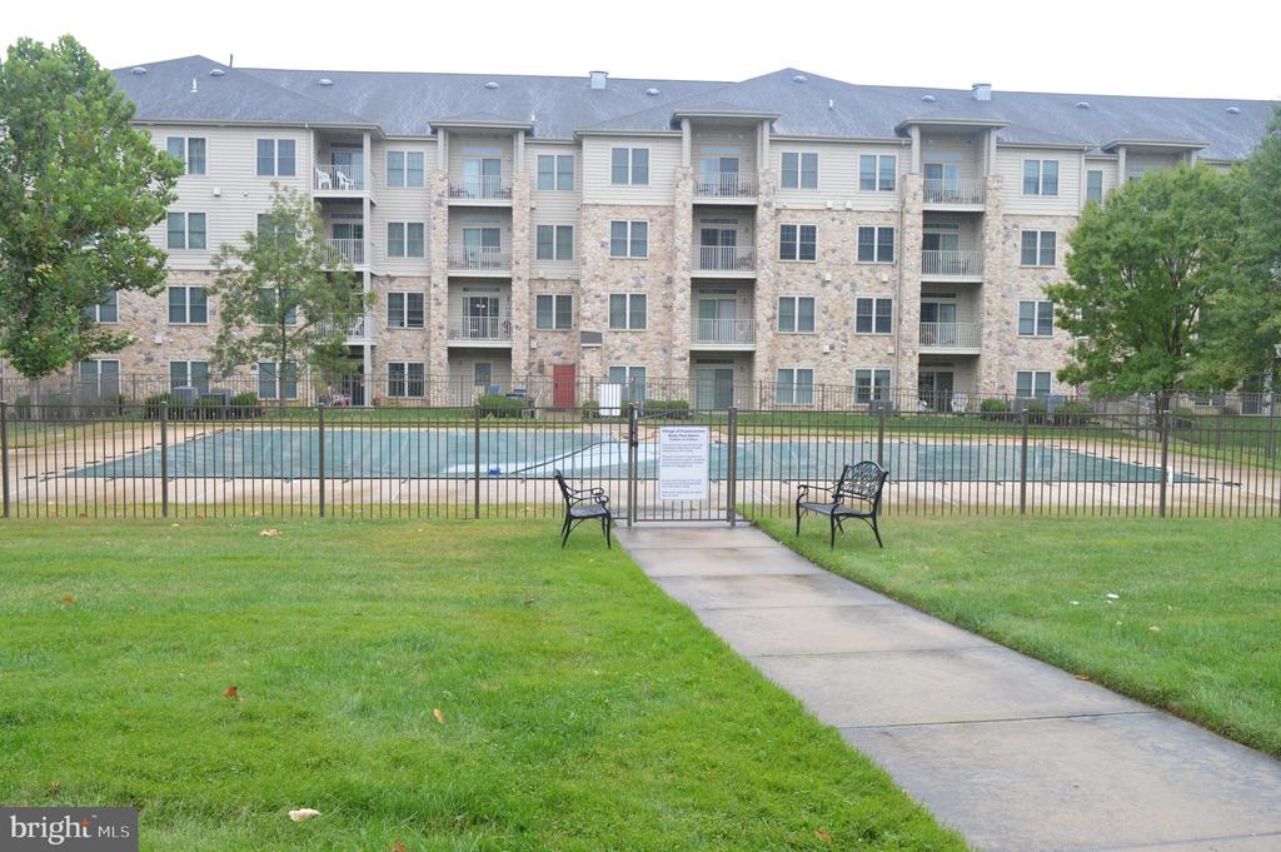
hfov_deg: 59.5
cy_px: 426
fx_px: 1120
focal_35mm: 32
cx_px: 640
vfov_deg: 41.6
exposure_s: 1/250
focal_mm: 21
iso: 800
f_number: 8
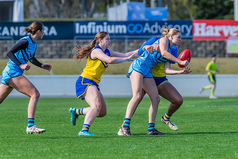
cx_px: 147
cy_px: 87
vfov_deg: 3.0
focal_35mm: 456
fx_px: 3017
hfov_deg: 4.5
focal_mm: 360
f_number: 6.3
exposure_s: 1/1250
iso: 800
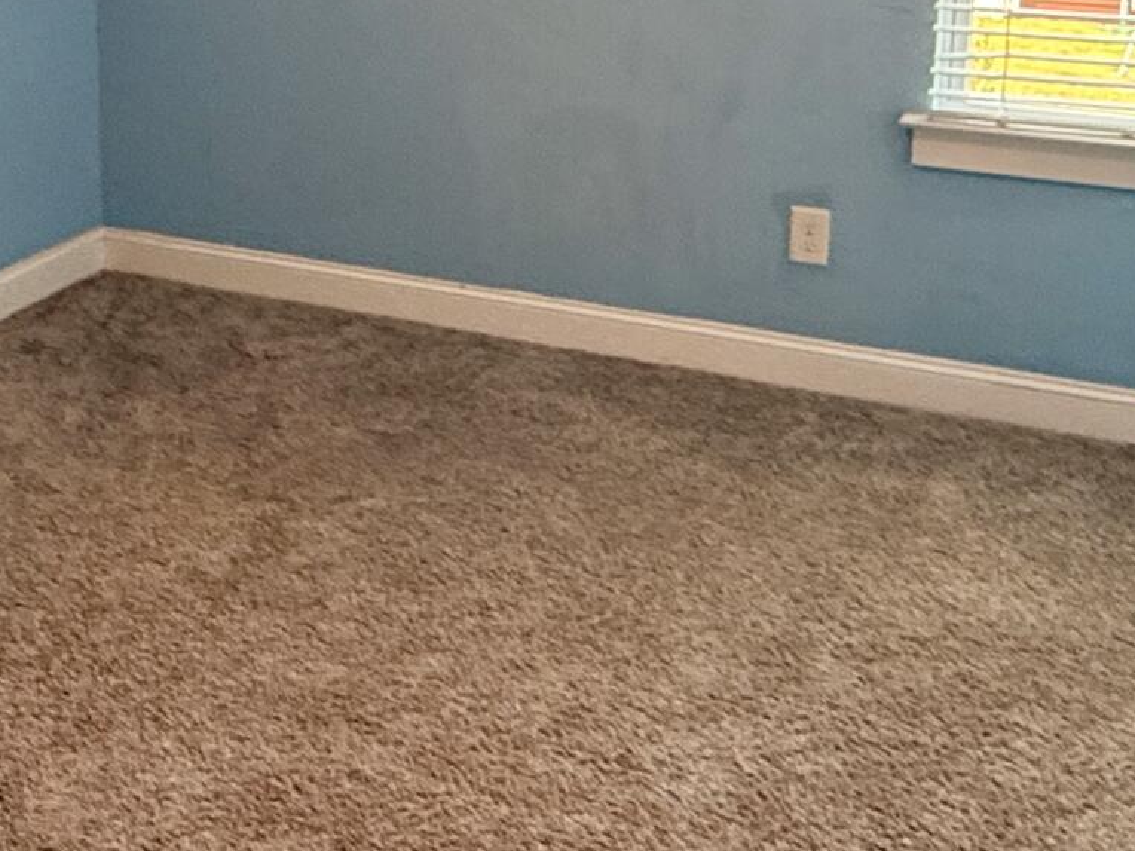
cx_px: 291
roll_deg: +0.1
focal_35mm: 55
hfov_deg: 34.2
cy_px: 15
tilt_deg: -10.1
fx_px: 1803
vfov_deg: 25.4
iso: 320
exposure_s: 1/120
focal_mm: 2.22
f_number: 2.2
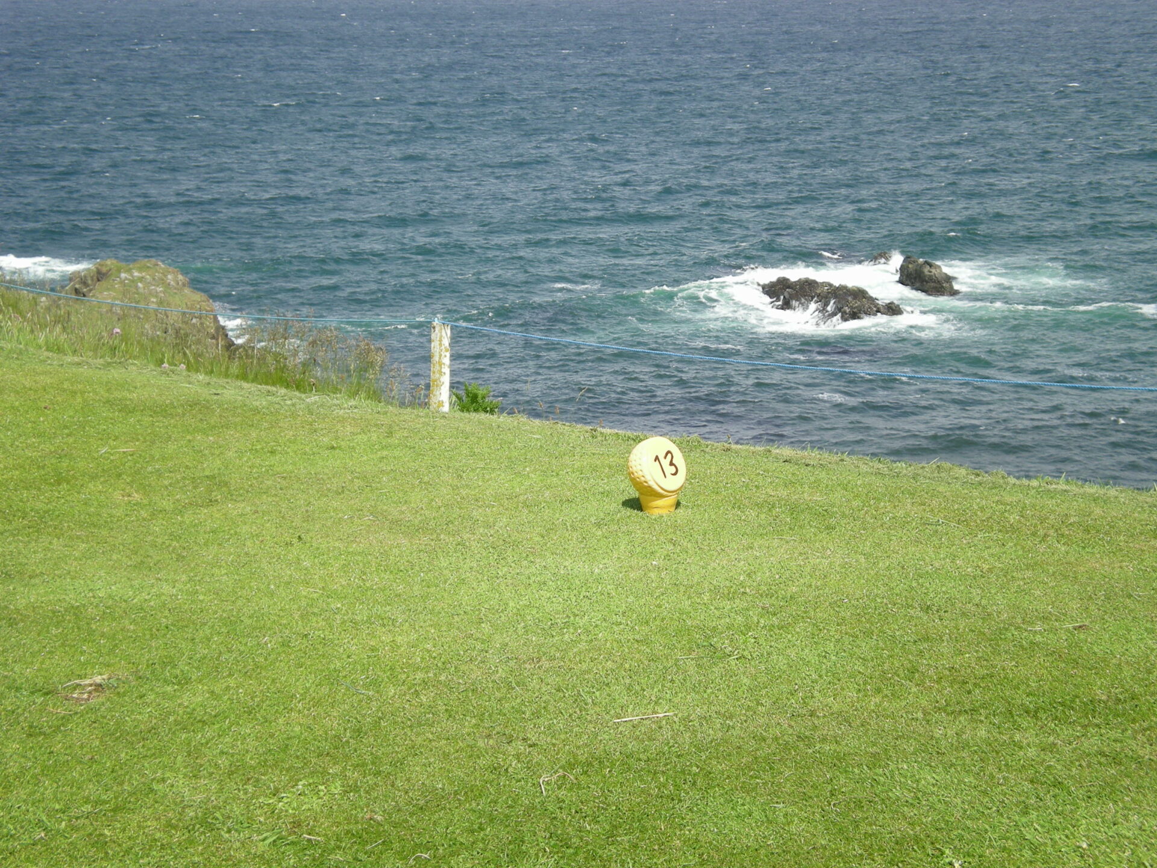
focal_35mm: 74
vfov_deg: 19.9
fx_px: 2473
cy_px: 434
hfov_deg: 26.3
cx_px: 578
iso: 50
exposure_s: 1/283
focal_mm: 12.3
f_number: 4.6
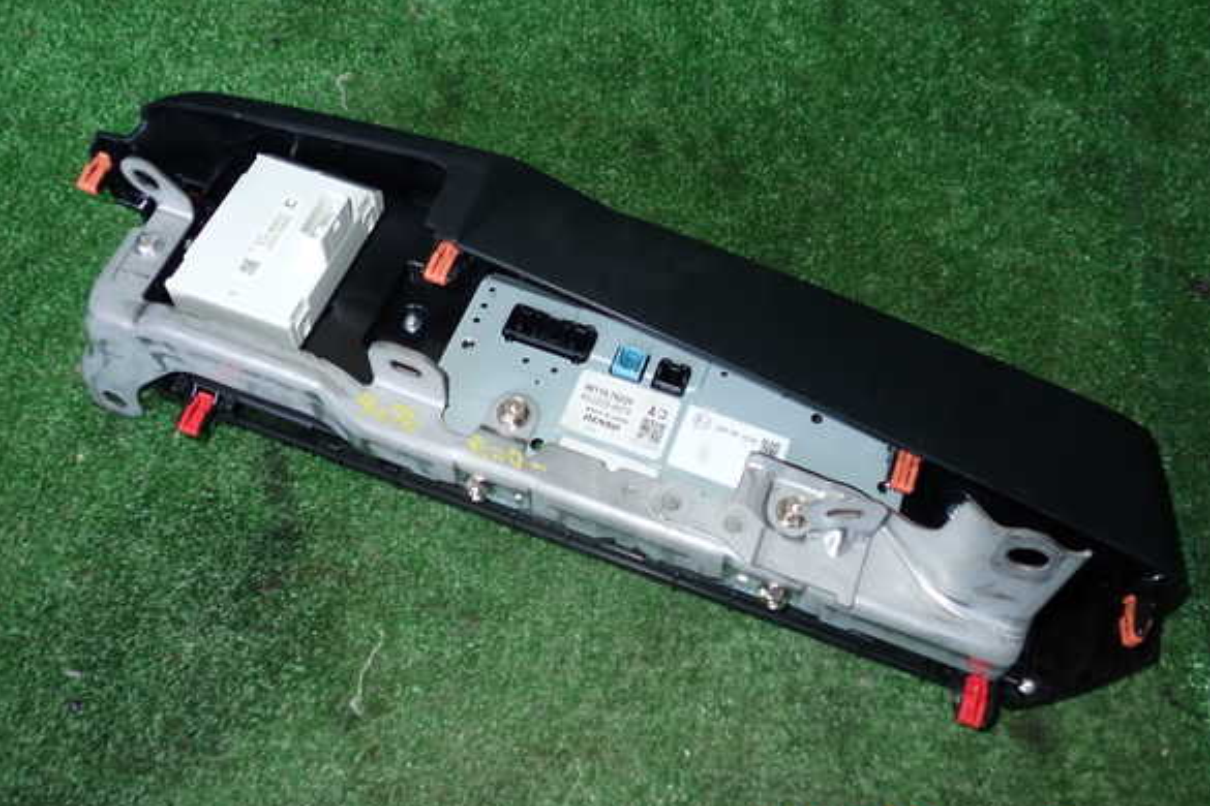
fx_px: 1075
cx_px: 604
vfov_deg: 41.1
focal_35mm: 32
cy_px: 391
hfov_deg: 58.7
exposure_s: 1/30
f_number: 6.3
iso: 200
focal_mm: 5.4
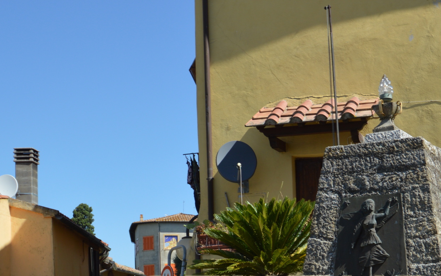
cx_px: 358
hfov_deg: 32.9
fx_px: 722
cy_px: 300
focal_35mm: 60
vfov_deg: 20.6
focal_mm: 19
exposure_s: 1/200
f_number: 7.1
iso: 100
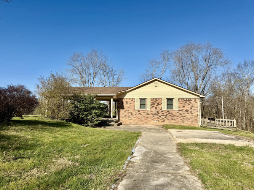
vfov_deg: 56.8
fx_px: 176
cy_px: 95
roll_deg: -1.2
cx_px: 127
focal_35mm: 24
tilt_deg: +5.8
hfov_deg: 71.6
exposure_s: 1/5714
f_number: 1.78
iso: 80
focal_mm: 6.76
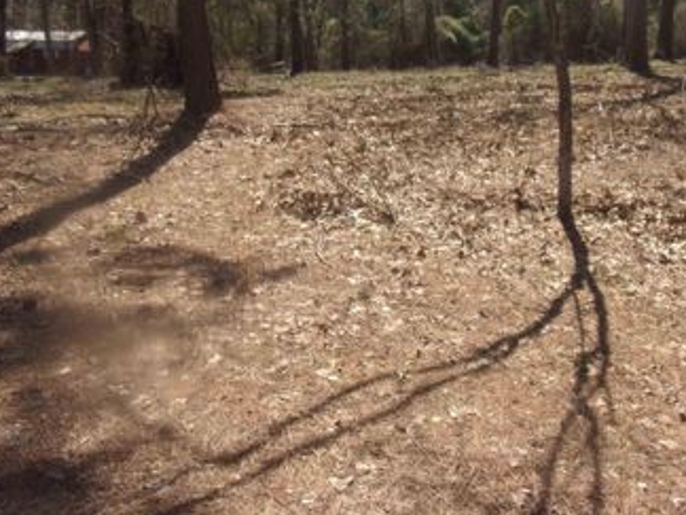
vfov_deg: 37.8
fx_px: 733
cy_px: 135
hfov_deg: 49.8
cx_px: 415
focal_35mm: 37
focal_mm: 4.3
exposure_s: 1/640
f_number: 3.3
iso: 80
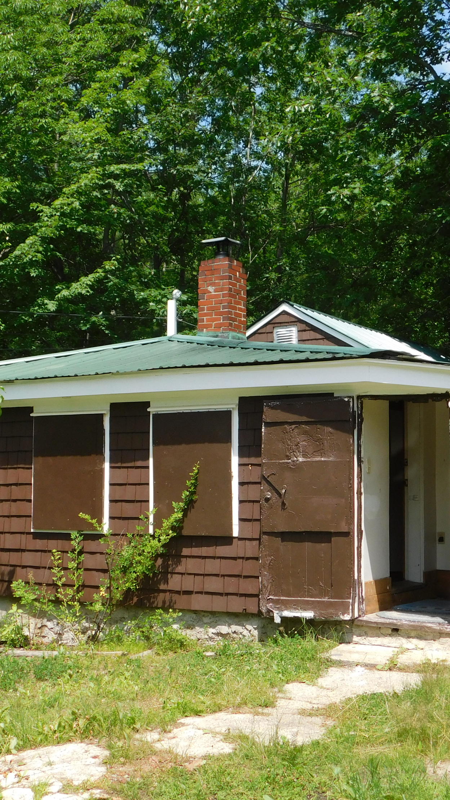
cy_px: 405
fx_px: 1124
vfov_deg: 39.2
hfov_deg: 22.6
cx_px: 189
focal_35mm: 53
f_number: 3.5
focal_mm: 6.3
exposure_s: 1/800
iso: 125
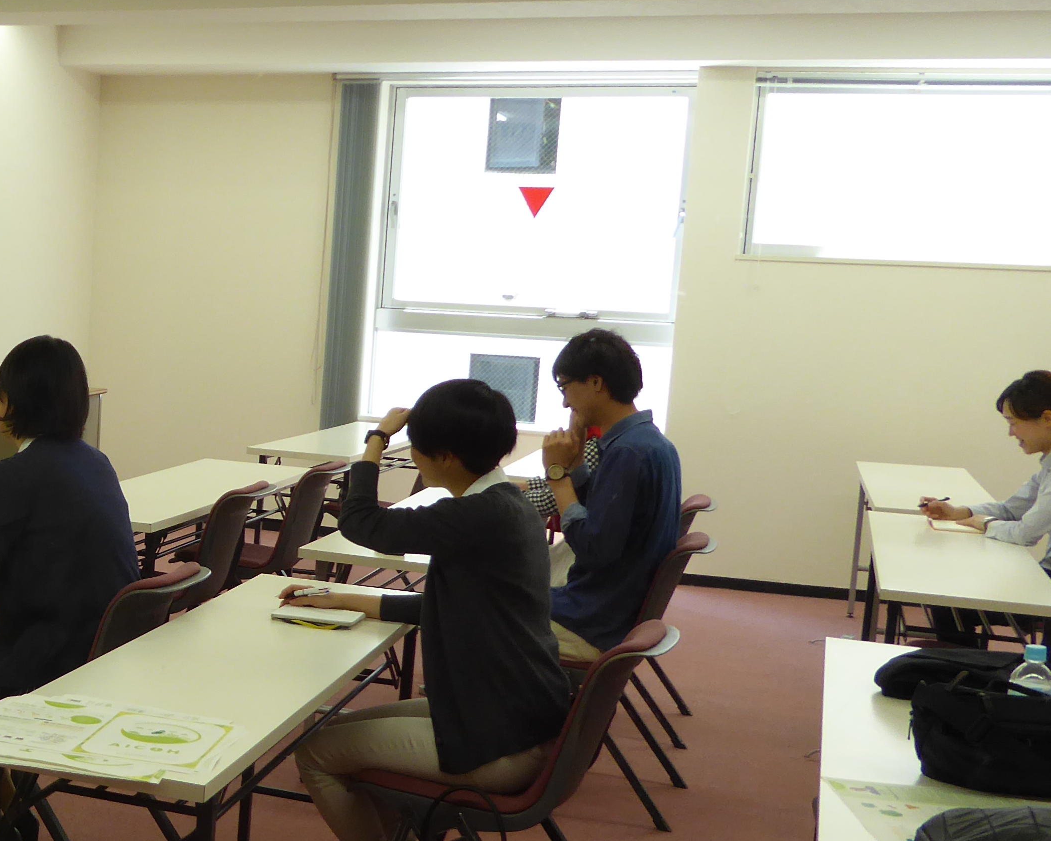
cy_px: 531
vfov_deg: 26.6
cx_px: -14
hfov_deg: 30.5
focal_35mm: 57
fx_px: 1773
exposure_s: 1/60
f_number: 3.3
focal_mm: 4.3
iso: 125
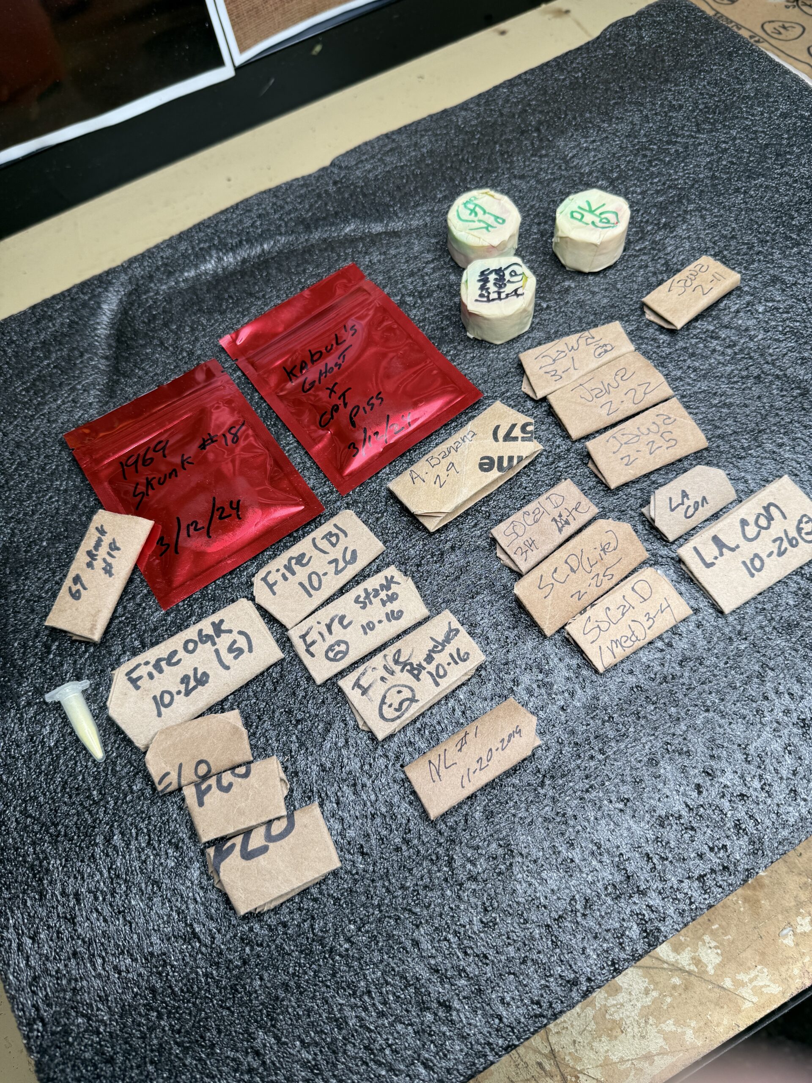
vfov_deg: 71.6
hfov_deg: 56.8
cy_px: 542
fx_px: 751
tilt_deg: -64.6
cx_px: 406
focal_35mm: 24
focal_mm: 6.76
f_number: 1.78
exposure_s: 1/146
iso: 64
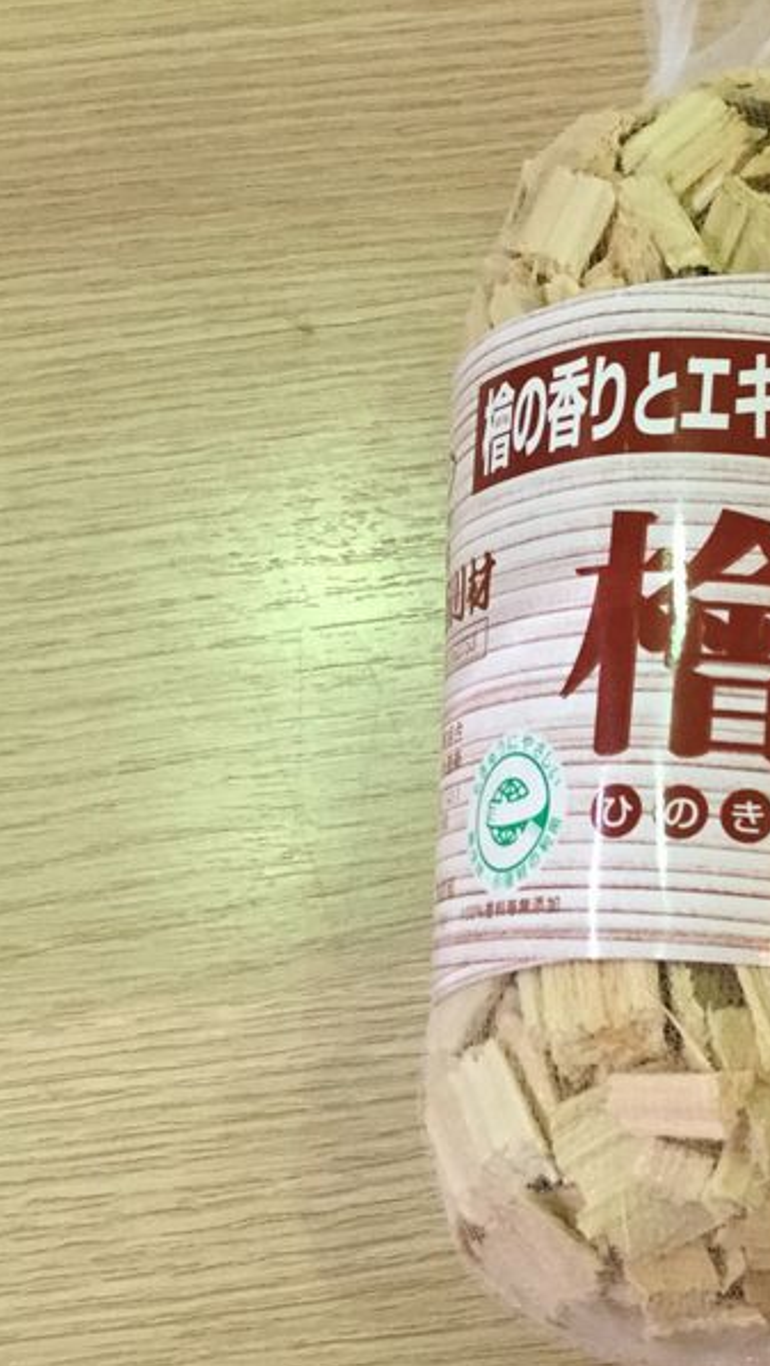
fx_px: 1667
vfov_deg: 44.6
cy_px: 684
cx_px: 812
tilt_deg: -74.0
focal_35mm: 46
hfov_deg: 24.5
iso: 200
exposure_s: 1/20
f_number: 2.4
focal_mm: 3.3
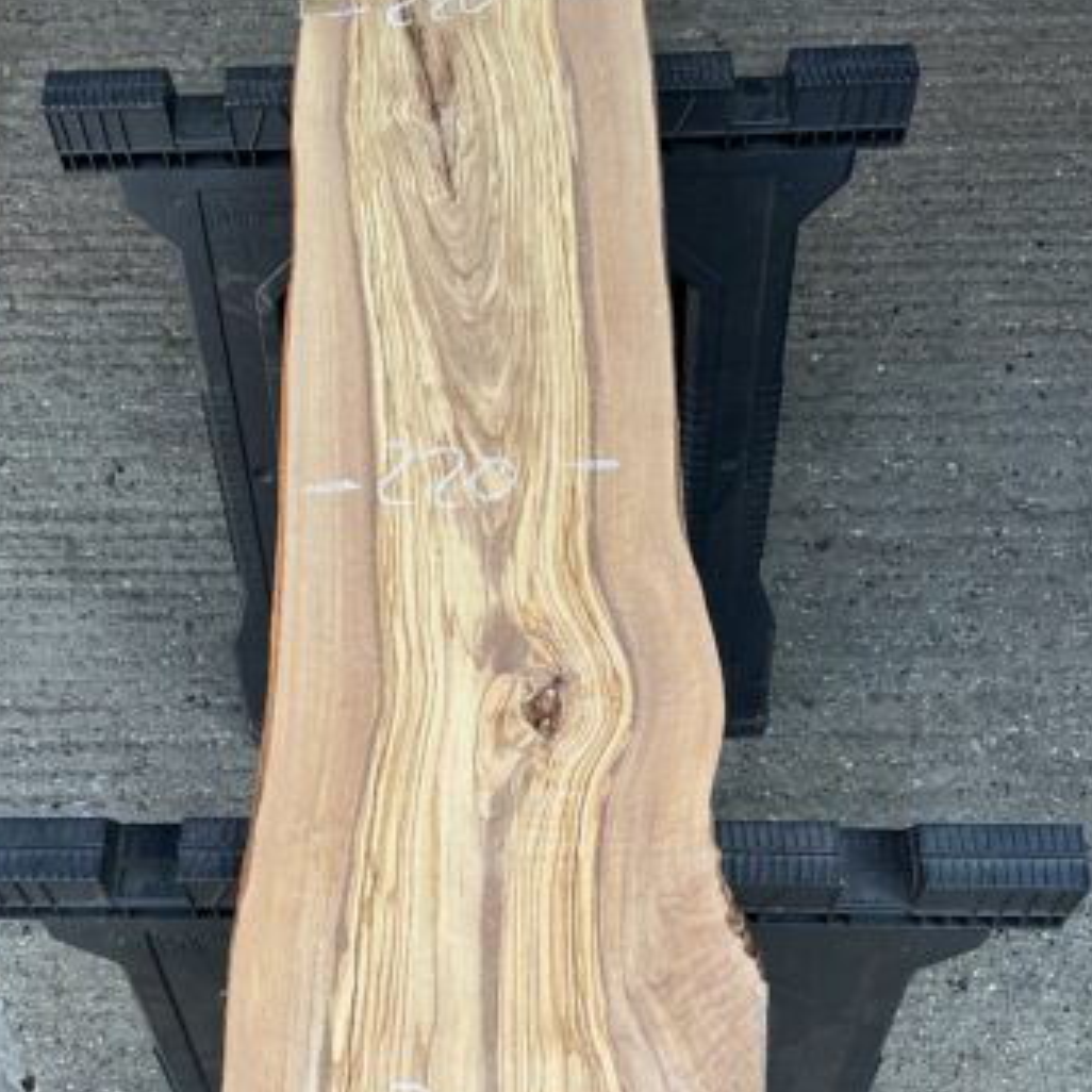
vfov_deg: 41.8
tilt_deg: -65.1
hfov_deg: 41.8
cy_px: 573
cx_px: 492
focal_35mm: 40
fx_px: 1428
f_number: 1.8
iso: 16
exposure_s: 1/139
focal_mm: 3
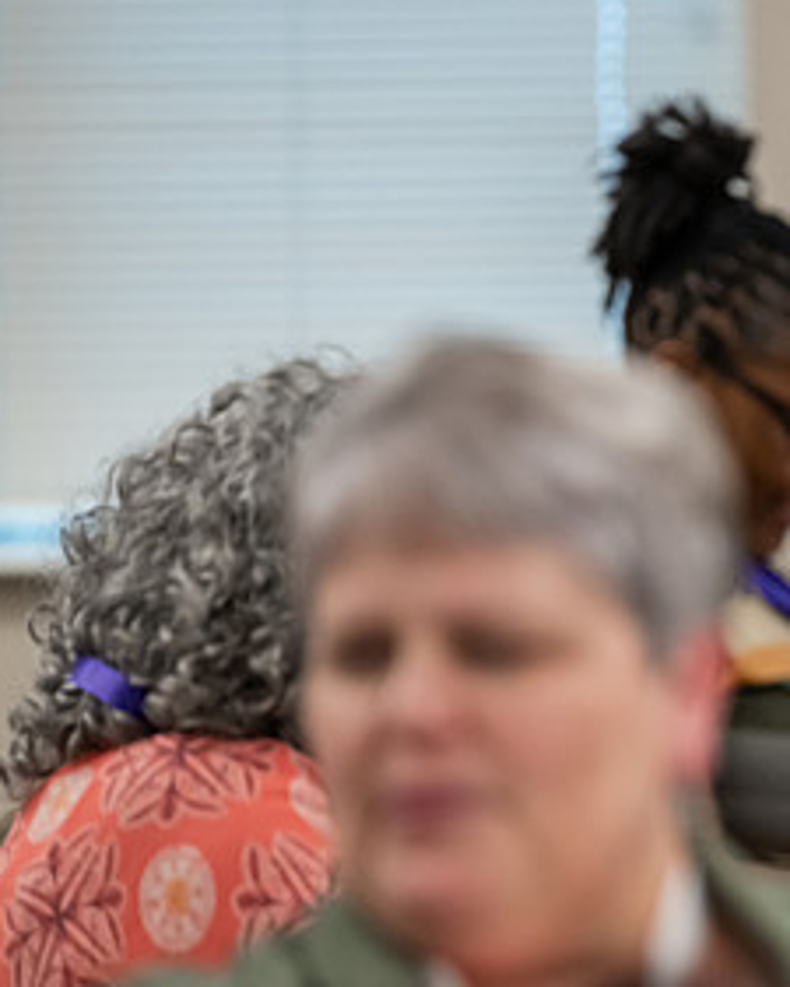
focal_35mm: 388
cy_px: 571
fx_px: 11334
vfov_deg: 5.0
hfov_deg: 4.0
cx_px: 966
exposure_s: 1/200
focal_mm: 200
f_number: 2.8
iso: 2000
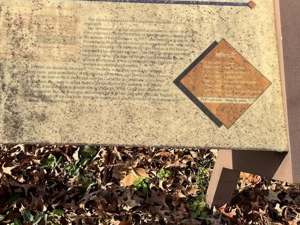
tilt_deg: -32.0
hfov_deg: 44.4
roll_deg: -2.7
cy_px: 59
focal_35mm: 42
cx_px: 113
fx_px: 364
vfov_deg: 33.7
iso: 50
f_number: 1.6
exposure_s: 1/1721
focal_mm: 5.1
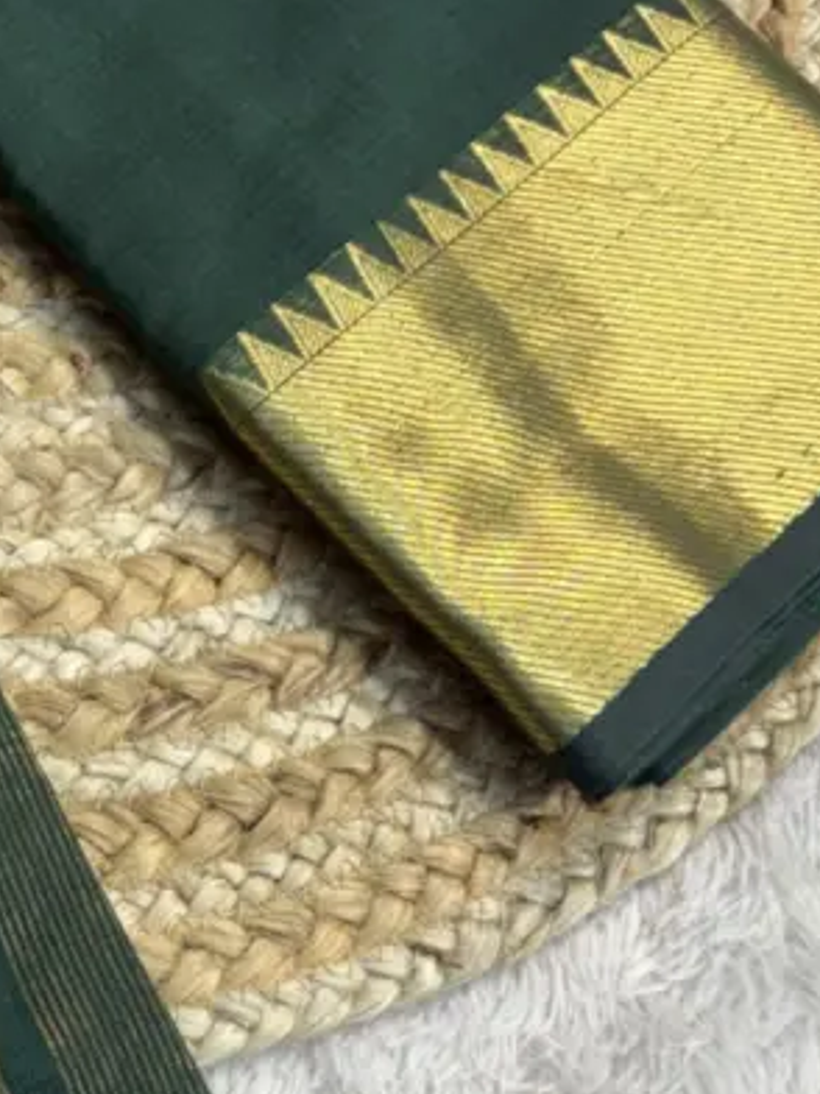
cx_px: -254
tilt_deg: -67.4
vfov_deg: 22.8
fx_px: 2685
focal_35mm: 85
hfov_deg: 16.4
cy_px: 801
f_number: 1.6
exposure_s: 1/100
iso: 64
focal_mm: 5.96
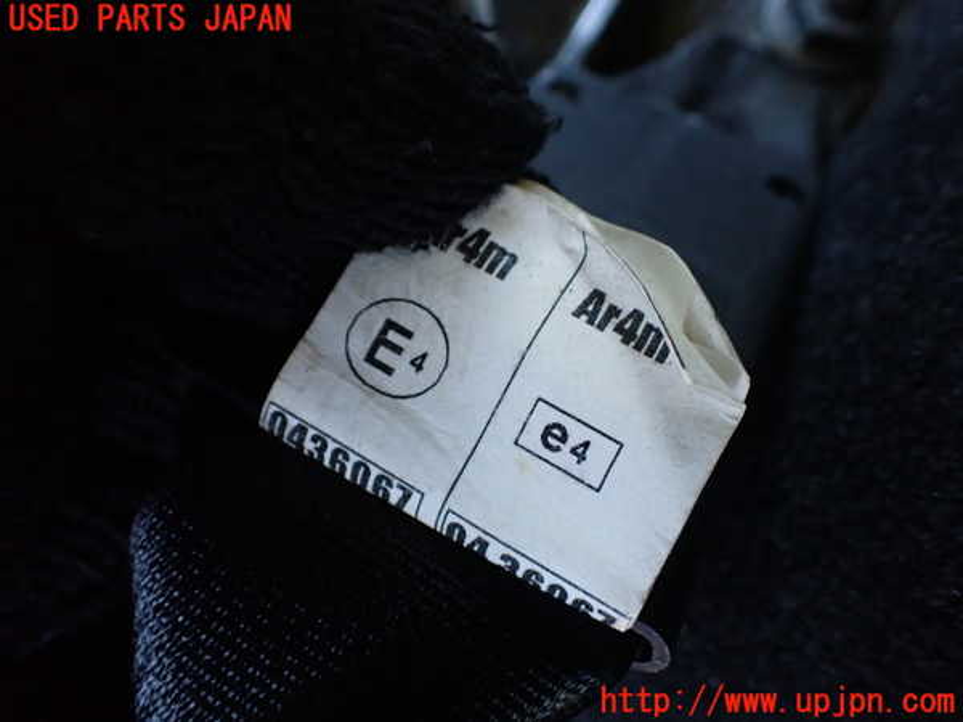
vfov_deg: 46.8
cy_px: 361
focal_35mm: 30
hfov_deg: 60.0
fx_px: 835
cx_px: 482
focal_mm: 5.4
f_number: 2.3
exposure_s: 1/30
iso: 800
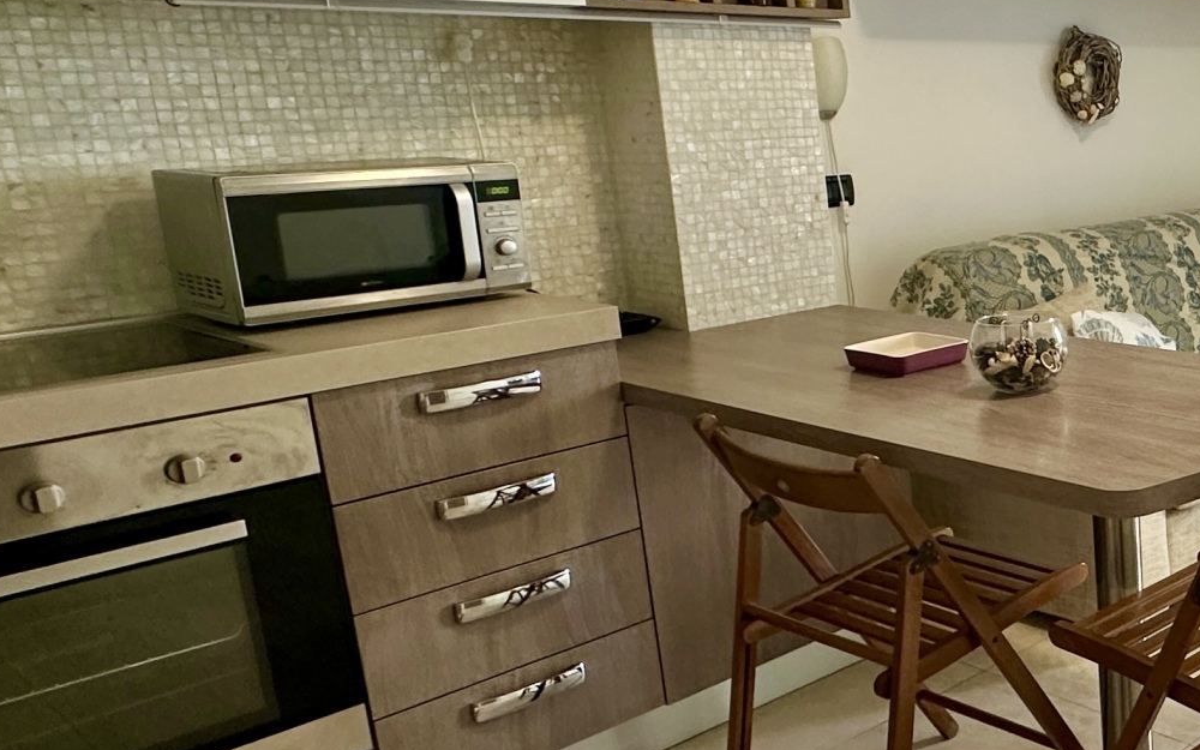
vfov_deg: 33.5
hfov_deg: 41.0
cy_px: 332
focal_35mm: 38
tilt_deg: -11.1
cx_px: 1328
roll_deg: +1.2
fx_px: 1243
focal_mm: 2.22
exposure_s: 1/50
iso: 250
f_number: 2.2
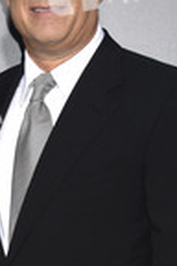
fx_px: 1740
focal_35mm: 236
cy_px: 249
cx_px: -30
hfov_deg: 5.8
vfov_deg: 8.7
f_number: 6.3
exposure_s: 1/250
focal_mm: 85
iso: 640
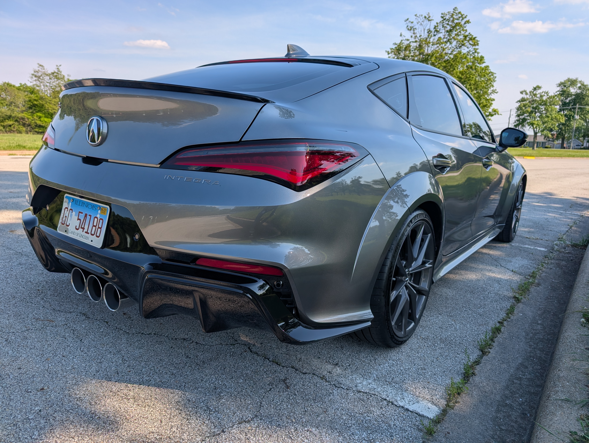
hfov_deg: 71.5
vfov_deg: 56.9
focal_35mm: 24
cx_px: 294
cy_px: 222
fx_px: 409
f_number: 1.68
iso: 23
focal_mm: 6.9
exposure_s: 1/699
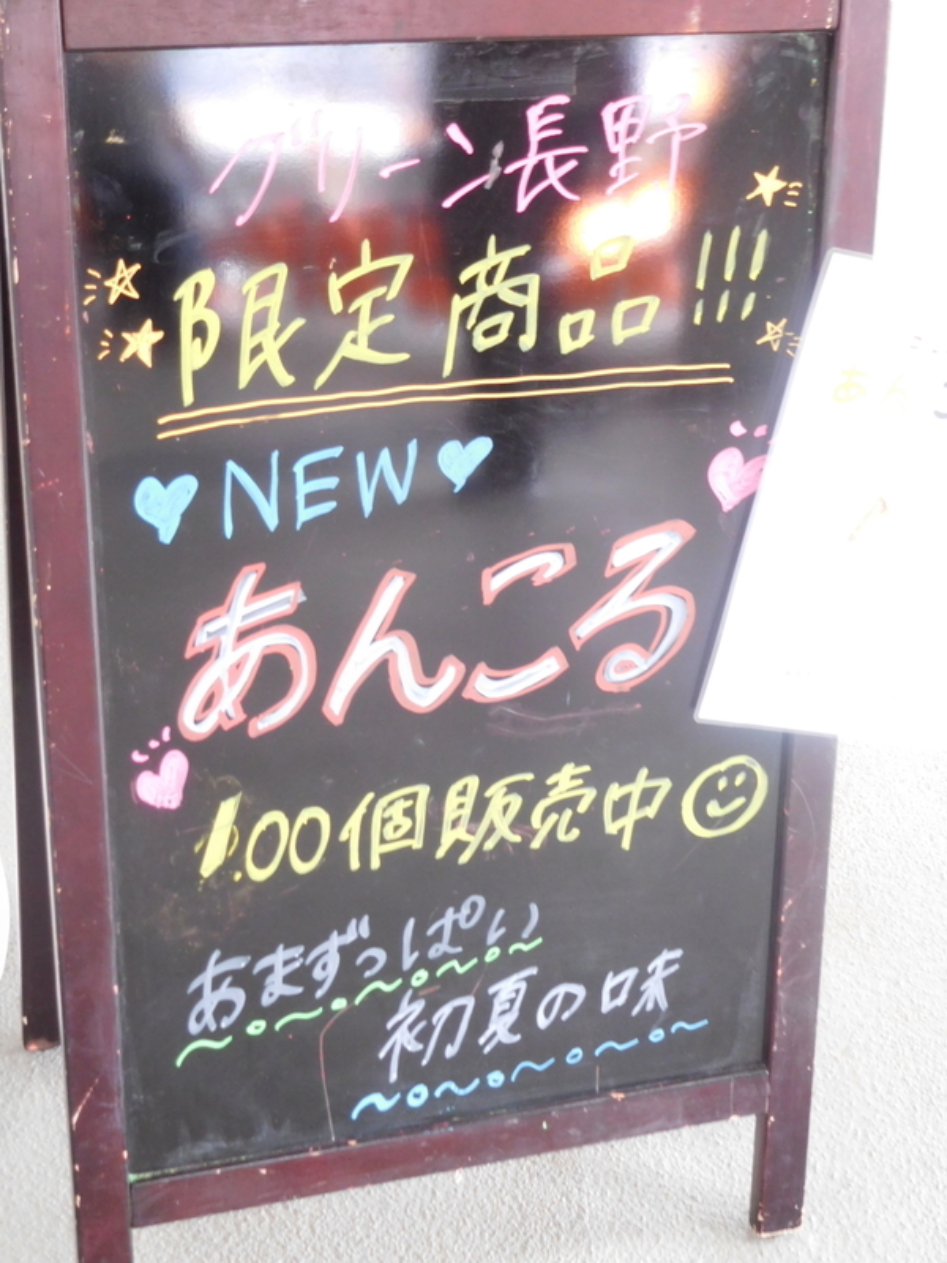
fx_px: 2262
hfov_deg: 23.7
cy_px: 632
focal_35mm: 62
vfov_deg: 31.2
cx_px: 474
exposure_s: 1/8
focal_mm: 11.1
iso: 400
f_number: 4.4
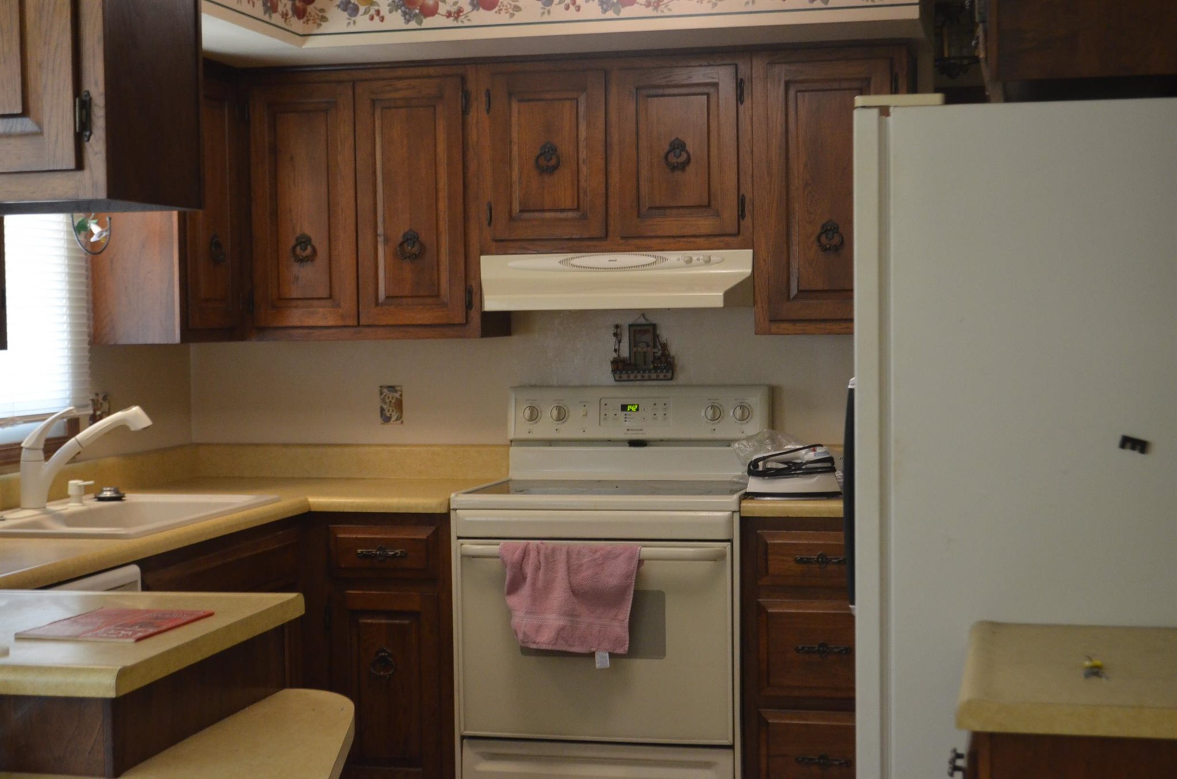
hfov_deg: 36.9
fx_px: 1762
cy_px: 390
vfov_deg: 24.9
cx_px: 588
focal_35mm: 54
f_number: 5
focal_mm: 36
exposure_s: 1/25
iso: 1600
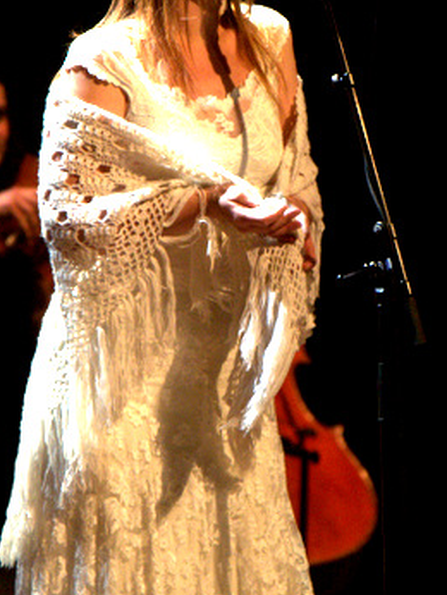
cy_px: 218
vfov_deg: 3.3
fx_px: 10301
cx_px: 224
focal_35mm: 599
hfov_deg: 2.5
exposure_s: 1/160
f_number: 2.8
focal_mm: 200
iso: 1400
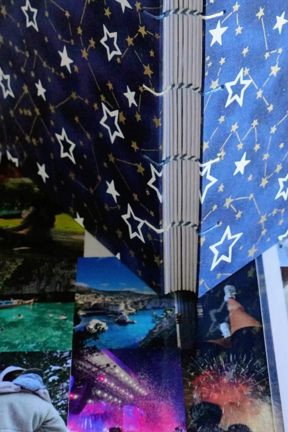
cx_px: 189
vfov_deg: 22.0
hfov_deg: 15.2
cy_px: 31
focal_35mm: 90
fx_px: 1080
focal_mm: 17.37
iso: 3200
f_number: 5.6
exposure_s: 1/100
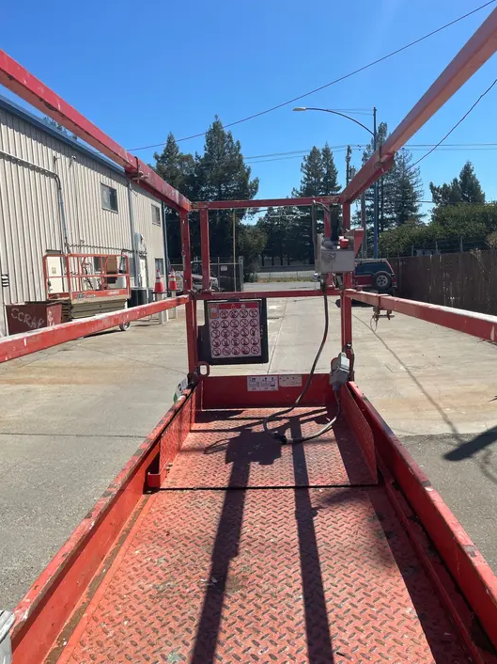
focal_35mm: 27
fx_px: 517
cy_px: 326
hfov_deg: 51.3
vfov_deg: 65.3
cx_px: 253
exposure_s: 1/3610
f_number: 1.6
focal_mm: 4.2
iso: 32
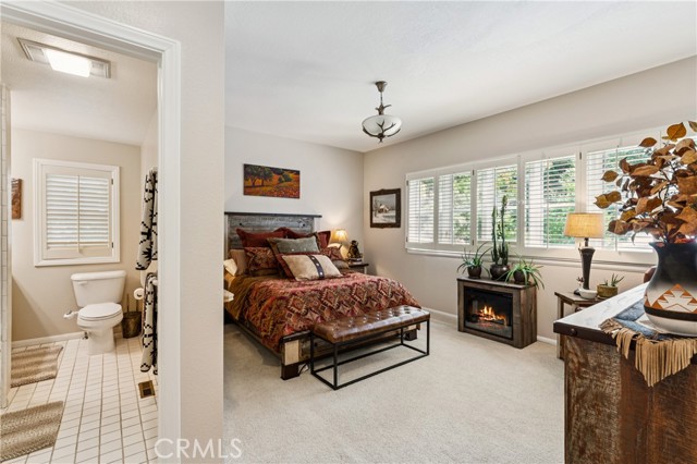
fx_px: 317
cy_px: 232
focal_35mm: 16
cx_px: 348
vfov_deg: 72.3
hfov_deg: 95.4
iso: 100
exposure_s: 1.3
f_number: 13
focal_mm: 16.4
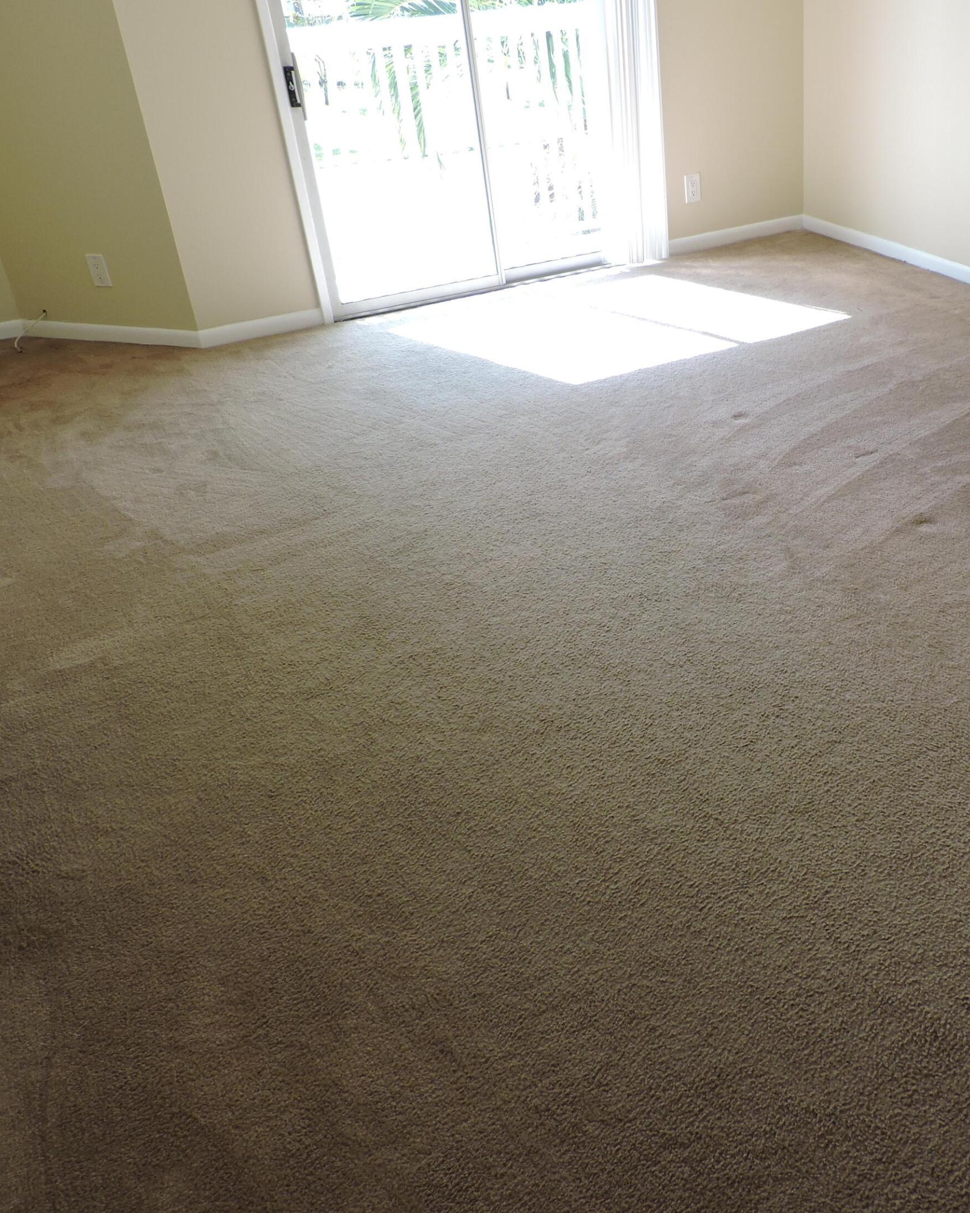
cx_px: 727
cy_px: 608
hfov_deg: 44.3
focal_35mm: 32
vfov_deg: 55.7
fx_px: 1148
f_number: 3
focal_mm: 4.3
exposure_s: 1/125
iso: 100
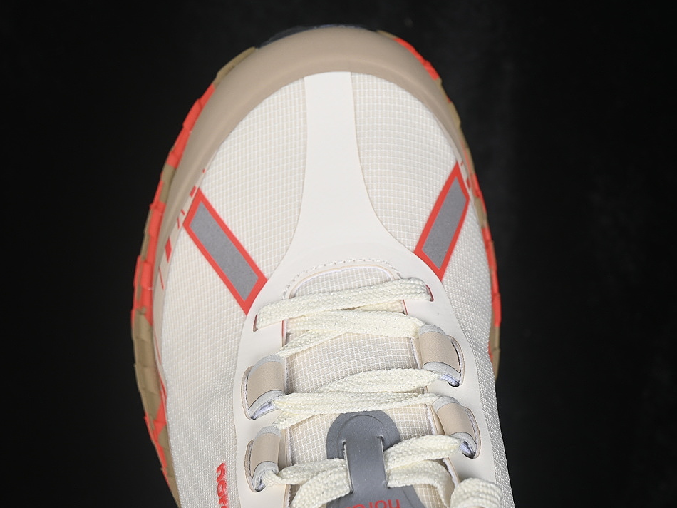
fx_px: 1603
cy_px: 255
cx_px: 322
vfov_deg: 18.0
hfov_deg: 23.8
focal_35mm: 82
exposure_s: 1/80
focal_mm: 50
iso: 160
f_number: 7.1
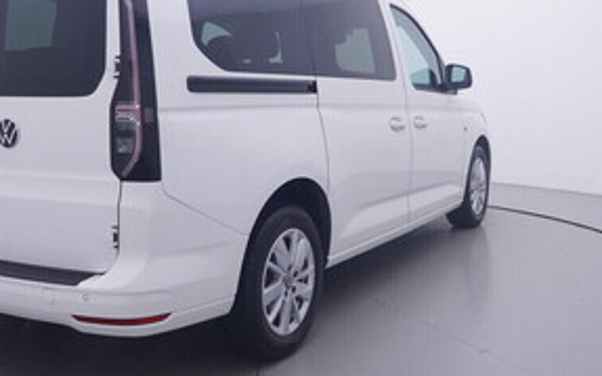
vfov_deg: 28.9
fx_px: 721
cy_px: 112
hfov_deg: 45.3
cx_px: 293
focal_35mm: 44
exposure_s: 1/80
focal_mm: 15
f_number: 5
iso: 200
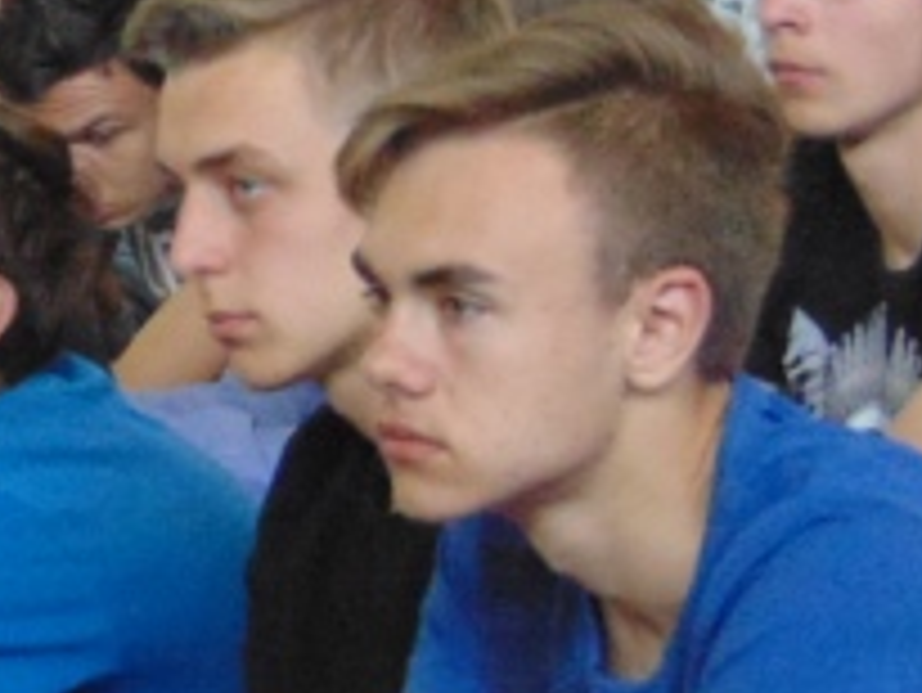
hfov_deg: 6.6
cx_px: 4
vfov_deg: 5.0
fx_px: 7969
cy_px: 230
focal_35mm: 299
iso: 400
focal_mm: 10.8
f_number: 3.6
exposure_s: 1/25
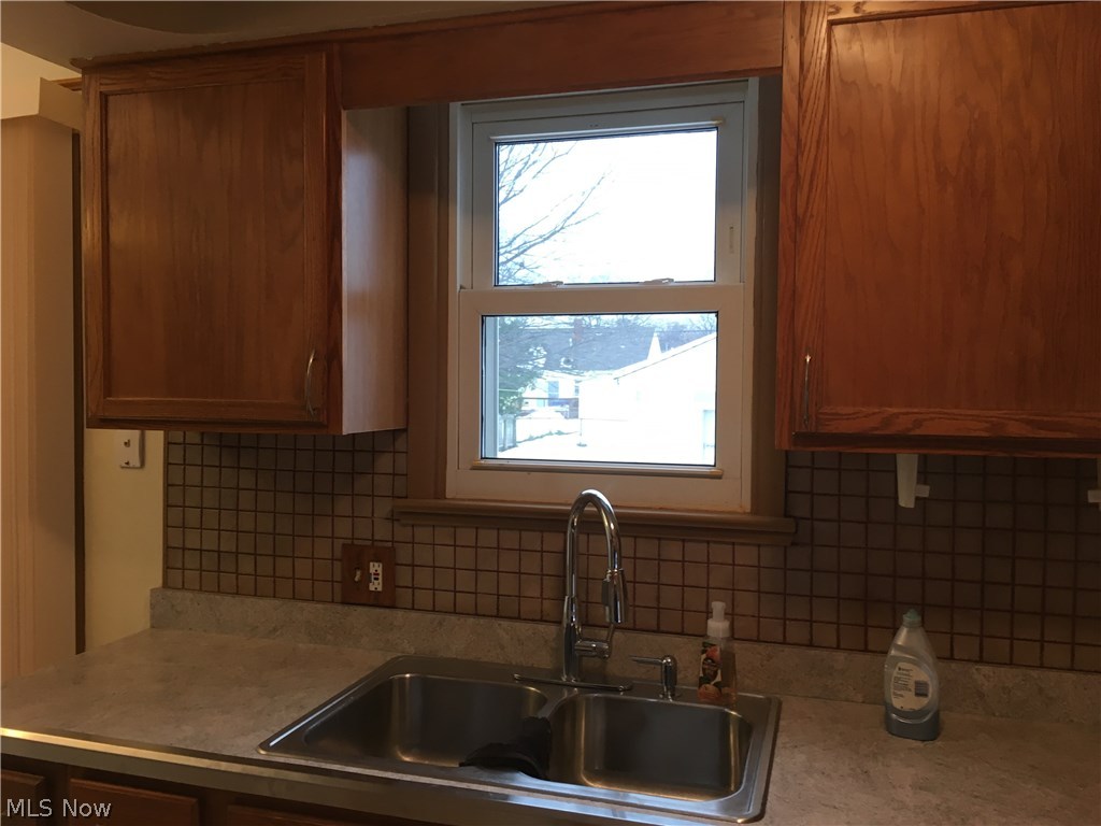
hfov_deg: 61.7
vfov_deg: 48.2
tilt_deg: -0.8
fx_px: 922
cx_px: 550
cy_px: 413
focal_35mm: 29
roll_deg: -1.3
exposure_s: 1/30
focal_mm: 4.15
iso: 50
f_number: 2.2
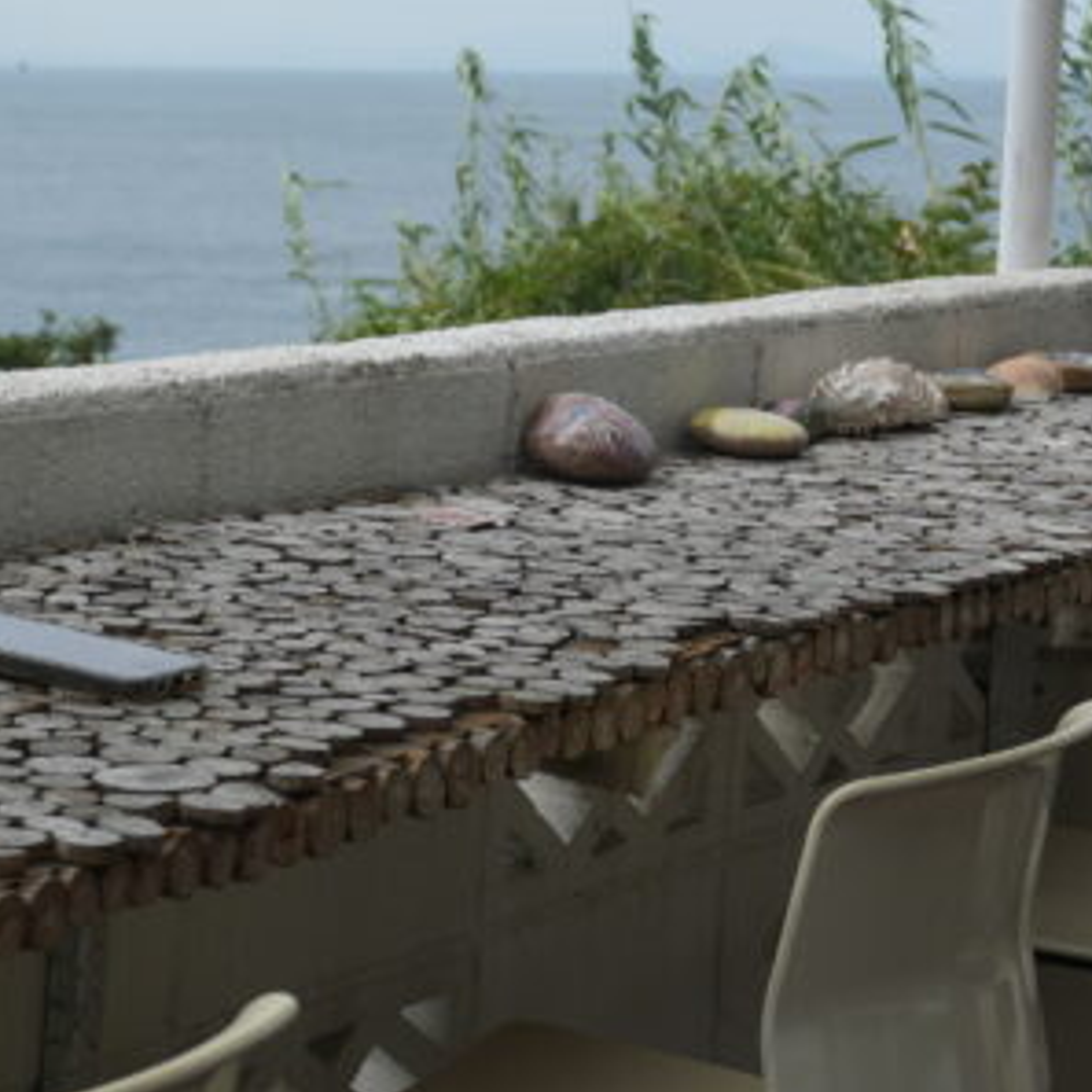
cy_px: 358
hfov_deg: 13.2
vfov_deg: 13.2
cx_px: 632
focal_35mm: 132
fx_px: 4711
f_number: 5.6
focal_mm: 30
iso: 100
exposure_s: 1/640
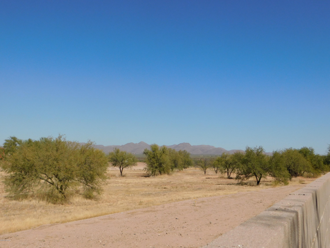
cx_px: 165
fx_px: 381
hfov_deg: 46.8
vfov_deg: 36.0
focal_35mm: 40
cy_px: 124
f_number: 7.2
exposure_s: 1/640
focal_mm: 7.1
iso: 125
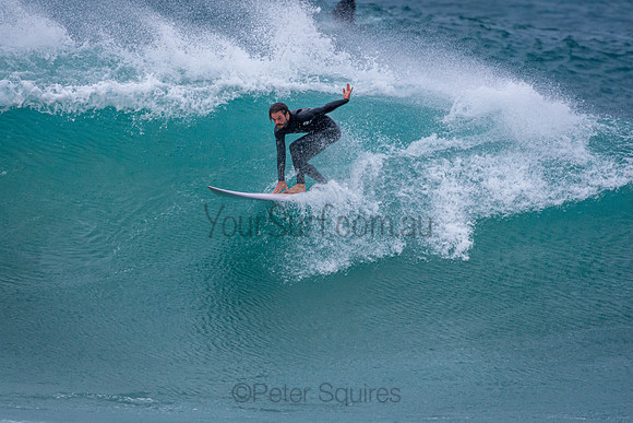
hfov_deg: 2.7
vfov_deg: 1.8
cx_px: 316
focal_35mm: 750
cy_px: 212
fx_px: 13190
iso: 900
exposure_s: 1/2500
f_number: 5.6
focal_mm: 500
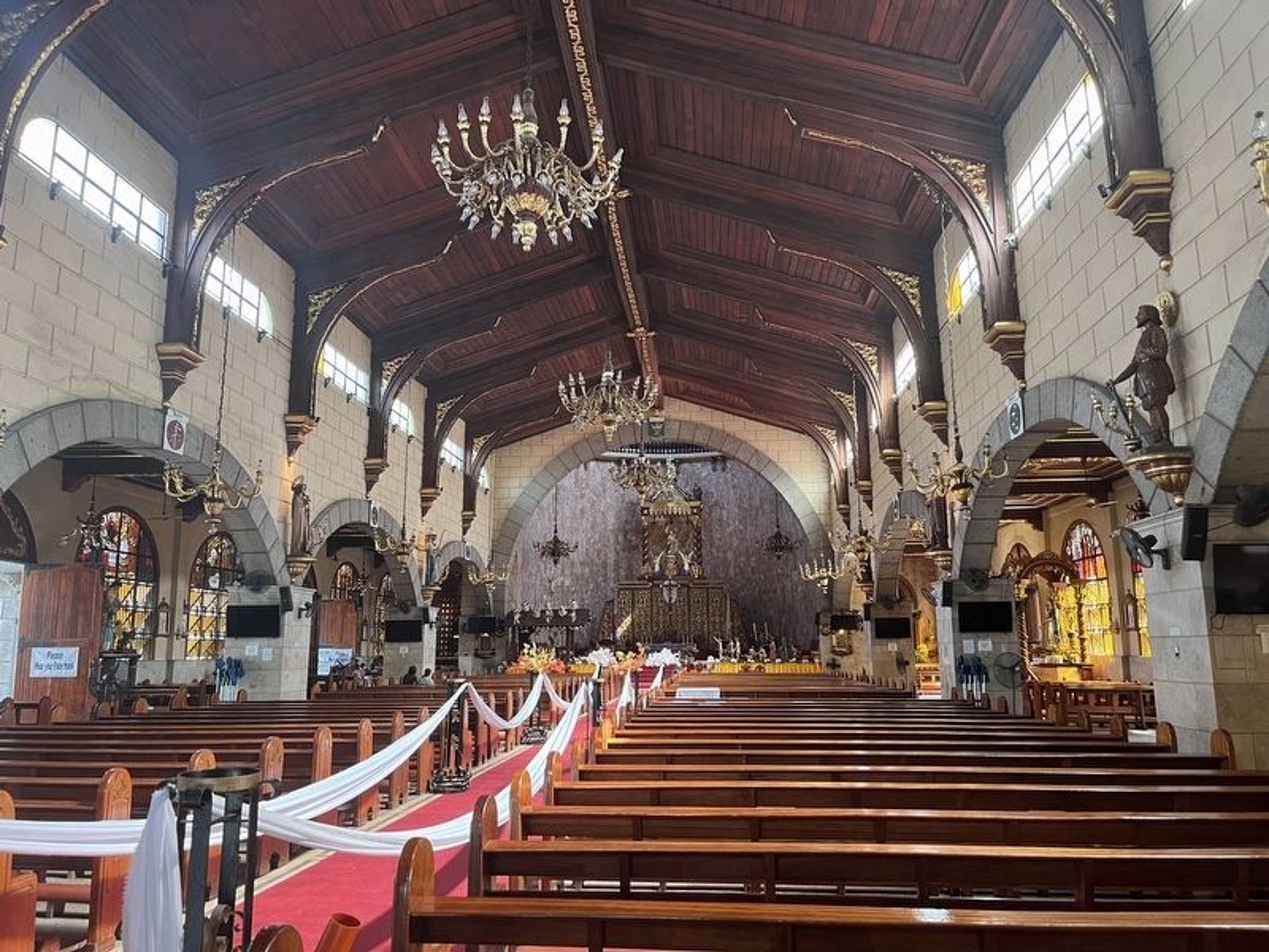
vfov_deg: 53.1
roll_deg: +0.2
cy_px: 476
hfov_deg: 67.3
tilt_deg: +10.1
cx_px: 634
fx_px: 953
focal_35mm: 26
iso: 125
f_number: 1.6
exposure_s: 1/92
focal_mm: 5.1
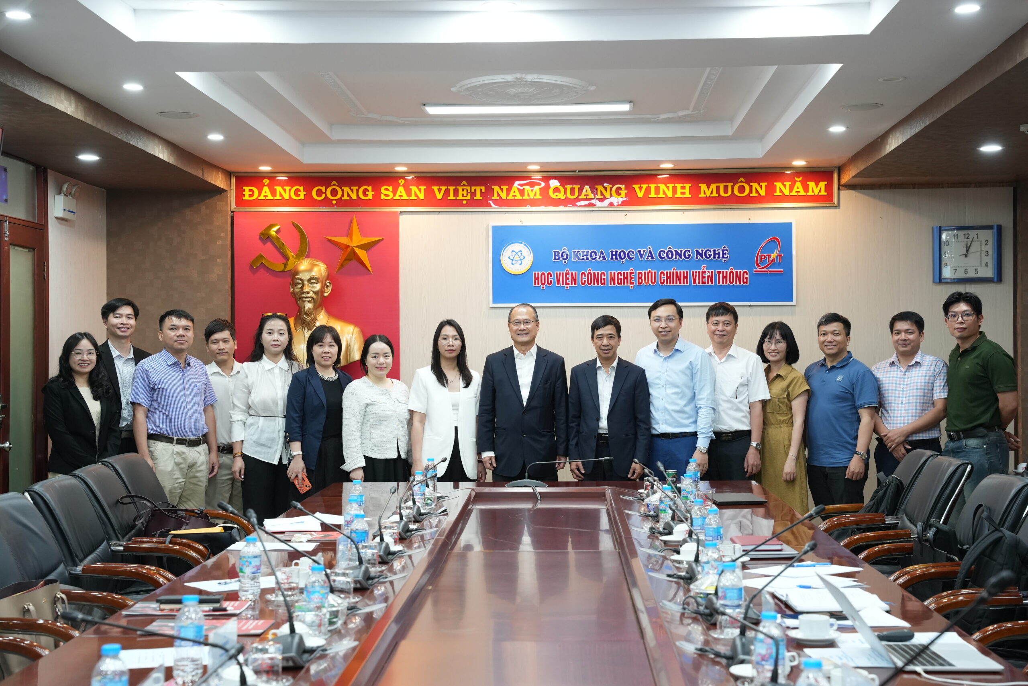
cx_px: 514
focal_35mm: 57
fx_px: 1630
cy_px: 343
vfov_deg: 23.7
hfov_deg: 35.0
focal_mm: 57.1
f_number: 5.6
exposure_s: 1/100
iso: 2000
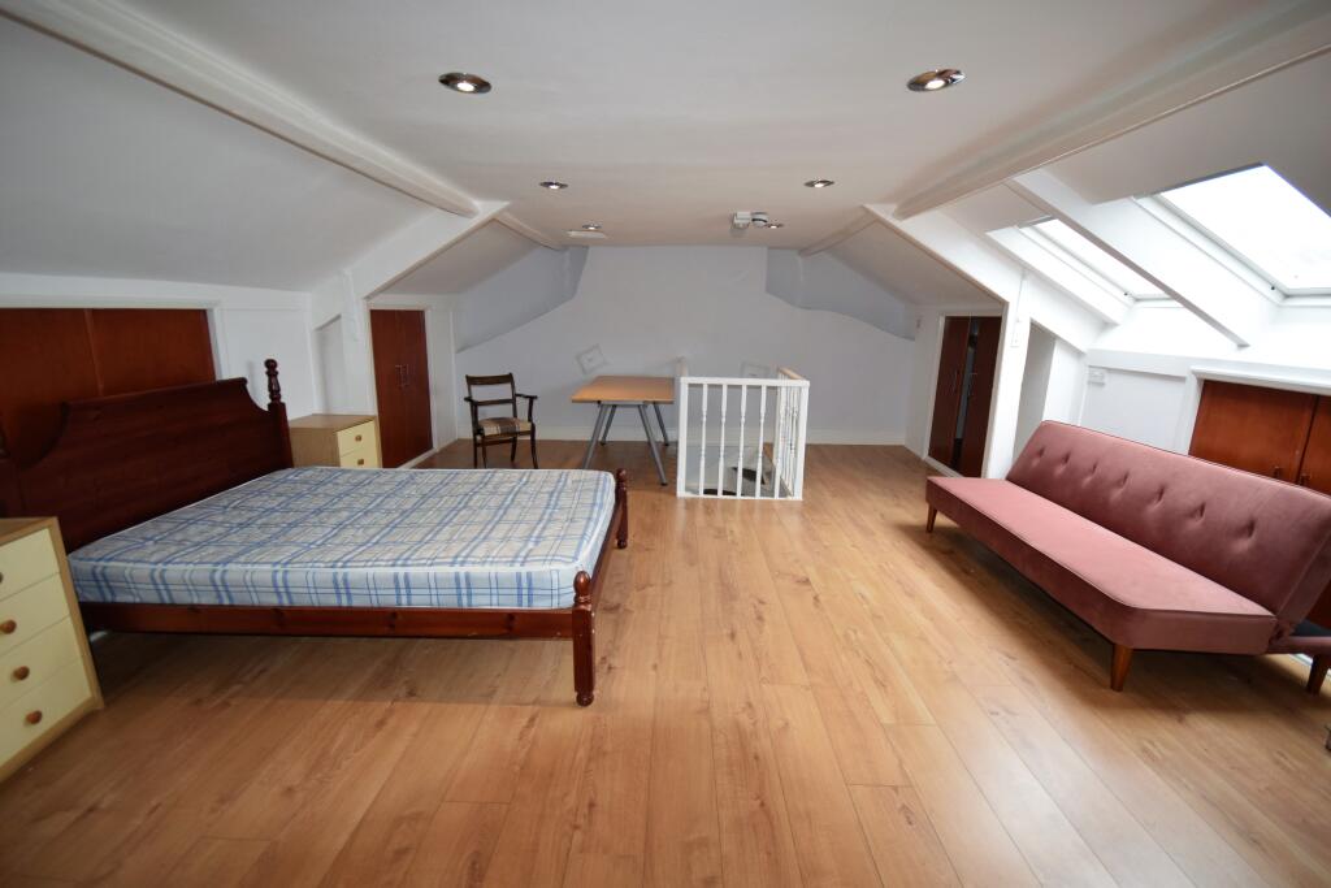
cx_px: 666
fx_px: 555
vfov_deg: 77.3
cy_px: 444
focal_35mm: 15
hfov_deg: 100.4
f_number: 5.6
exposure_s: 1/125
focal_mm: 10
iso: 800
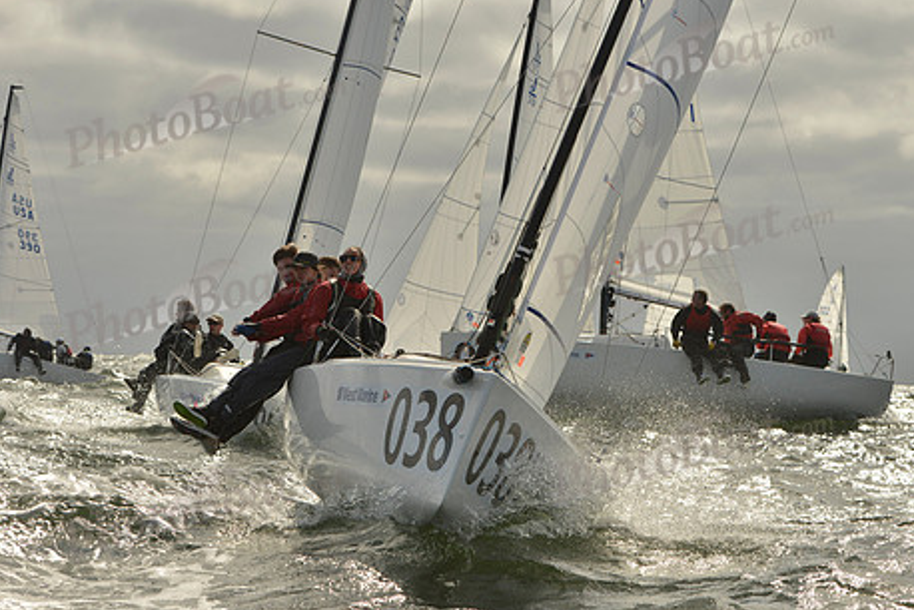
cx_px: 451
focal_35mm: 114
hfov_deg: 17.9
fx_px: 2896
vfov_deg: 12.0
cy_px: 376
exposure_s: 1/3200
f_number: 9
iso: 400
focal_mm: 90
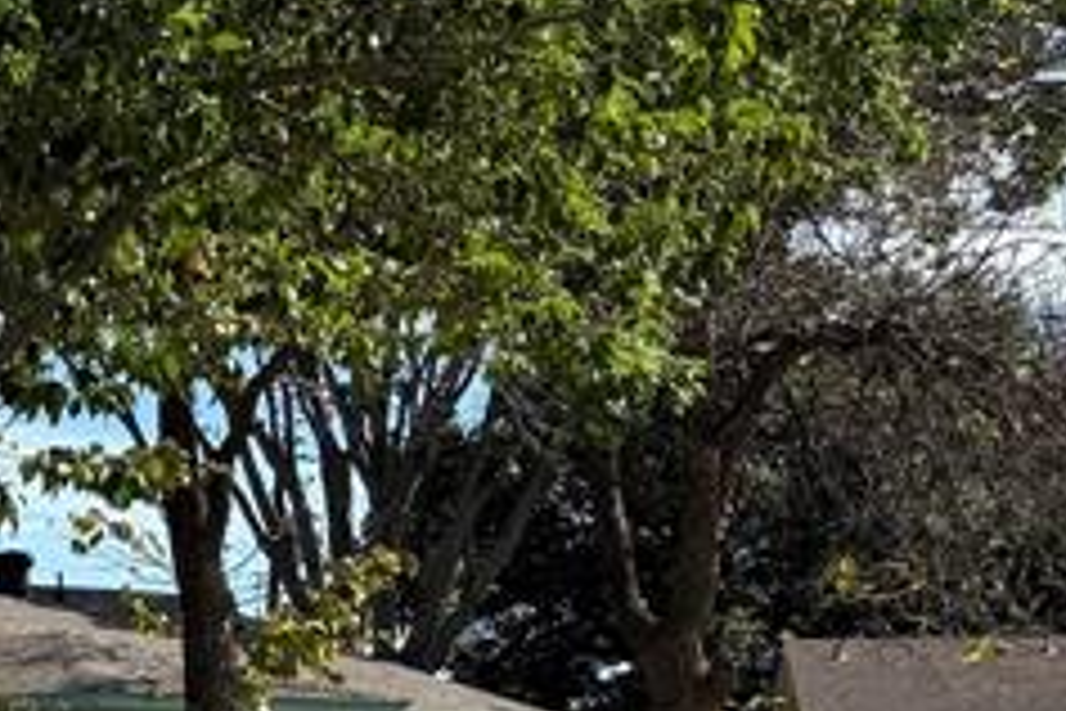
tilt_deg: +0.9
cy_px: 806
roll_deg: -0.9
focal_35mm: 108
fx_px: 3198
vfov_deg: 12.4
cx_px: -729
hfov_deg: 16.5
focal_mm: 6.76
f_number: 1.78
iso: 80
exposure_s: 1/3021
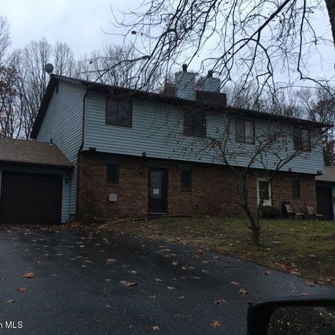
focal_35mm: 35
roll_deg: -1.1
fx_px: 383
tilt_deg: +8.2
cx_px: 129
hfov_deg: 46.9
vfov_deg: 47.2
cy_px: 168
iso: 160
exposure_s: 1/30
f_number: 2.2
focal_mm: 4.15
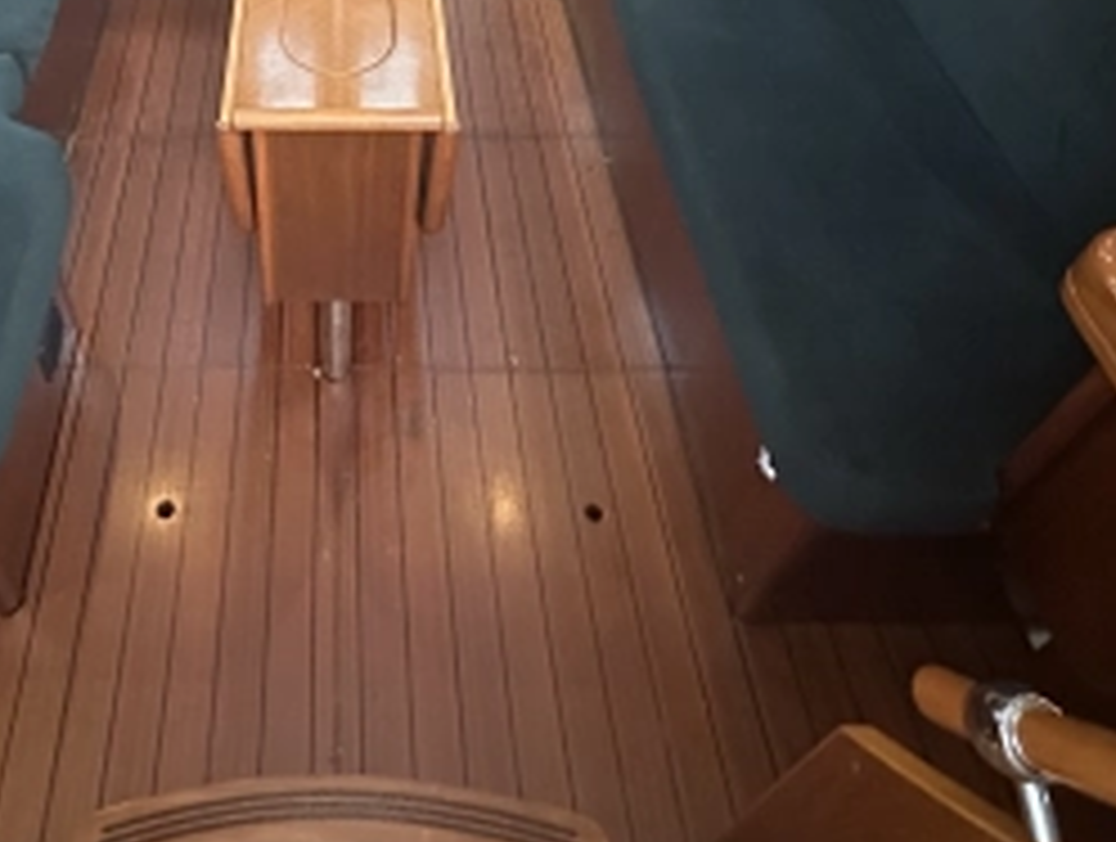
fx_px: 1001
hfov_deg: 56.3
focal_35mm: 31
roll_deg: +0.4
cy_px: -7
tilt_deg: -39.2
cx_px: 324
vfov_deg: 39.9
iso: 1250
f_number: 2.2
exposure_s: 1/41
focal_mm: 2.22
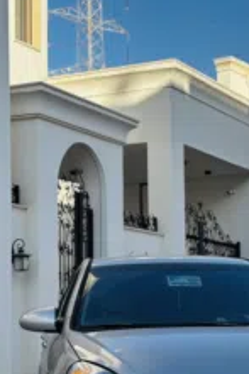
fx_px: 1018
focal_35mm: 98
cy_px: 284
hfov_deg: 13.9
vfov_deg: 20.7
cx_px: 180
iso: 32
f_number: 1.6
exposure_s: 1/1695
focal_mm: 5.96
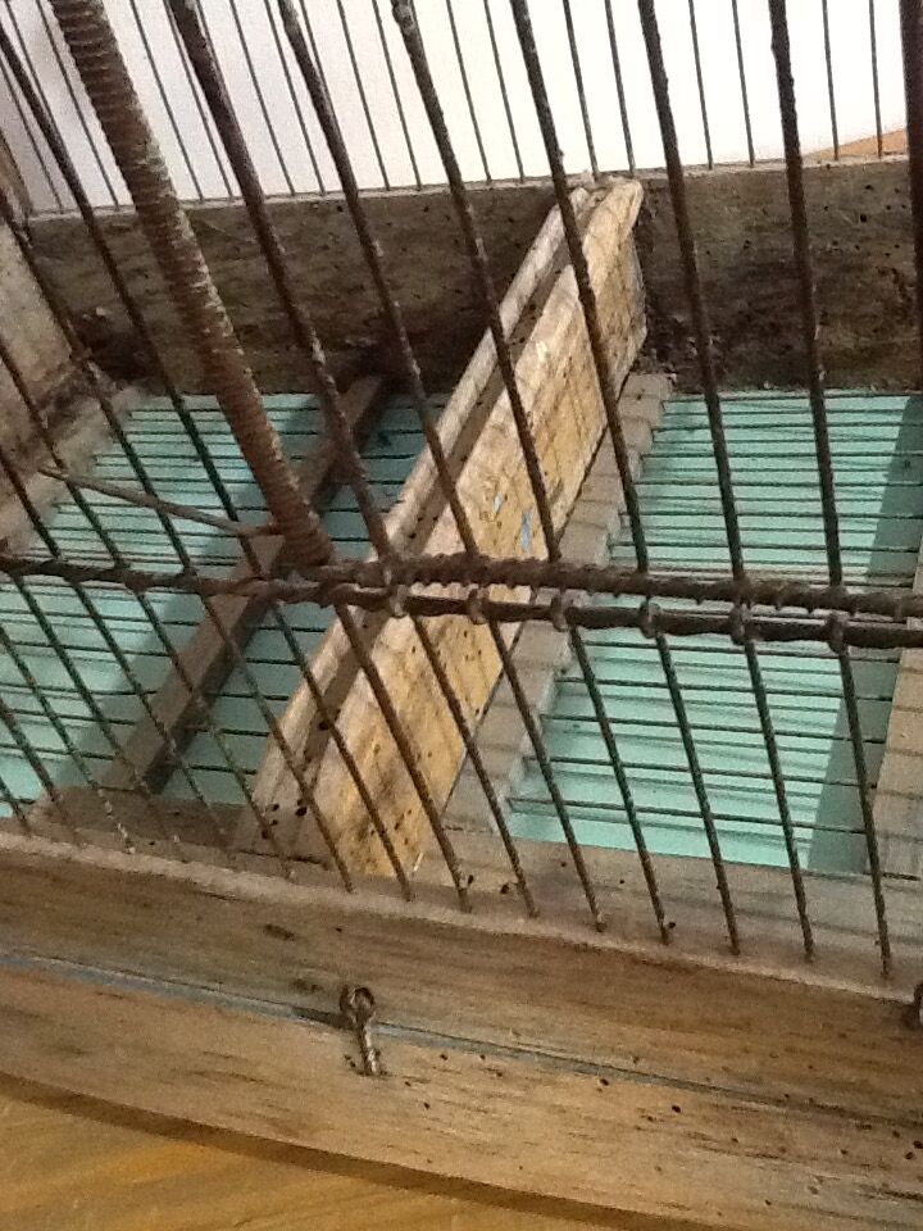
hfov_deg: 32.9
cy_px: 616
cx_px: 462
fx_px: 1564
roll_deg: +17.9
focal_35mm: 44
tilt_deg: -39.7
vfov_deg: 42.9
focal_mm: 2.03
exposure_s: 1/33
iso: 400
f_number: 2.4
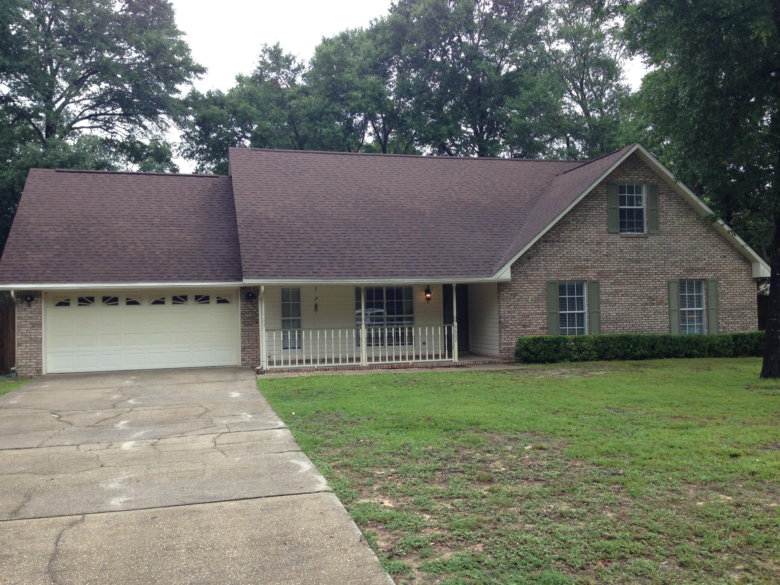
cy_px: 292
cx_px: 390
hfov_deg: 55.4
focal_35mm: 33
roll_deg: +1.7
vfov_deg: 42.9
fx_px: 744
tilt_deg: +1.3
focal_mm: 4.12
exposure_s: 1/341
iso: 50
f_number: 2.4
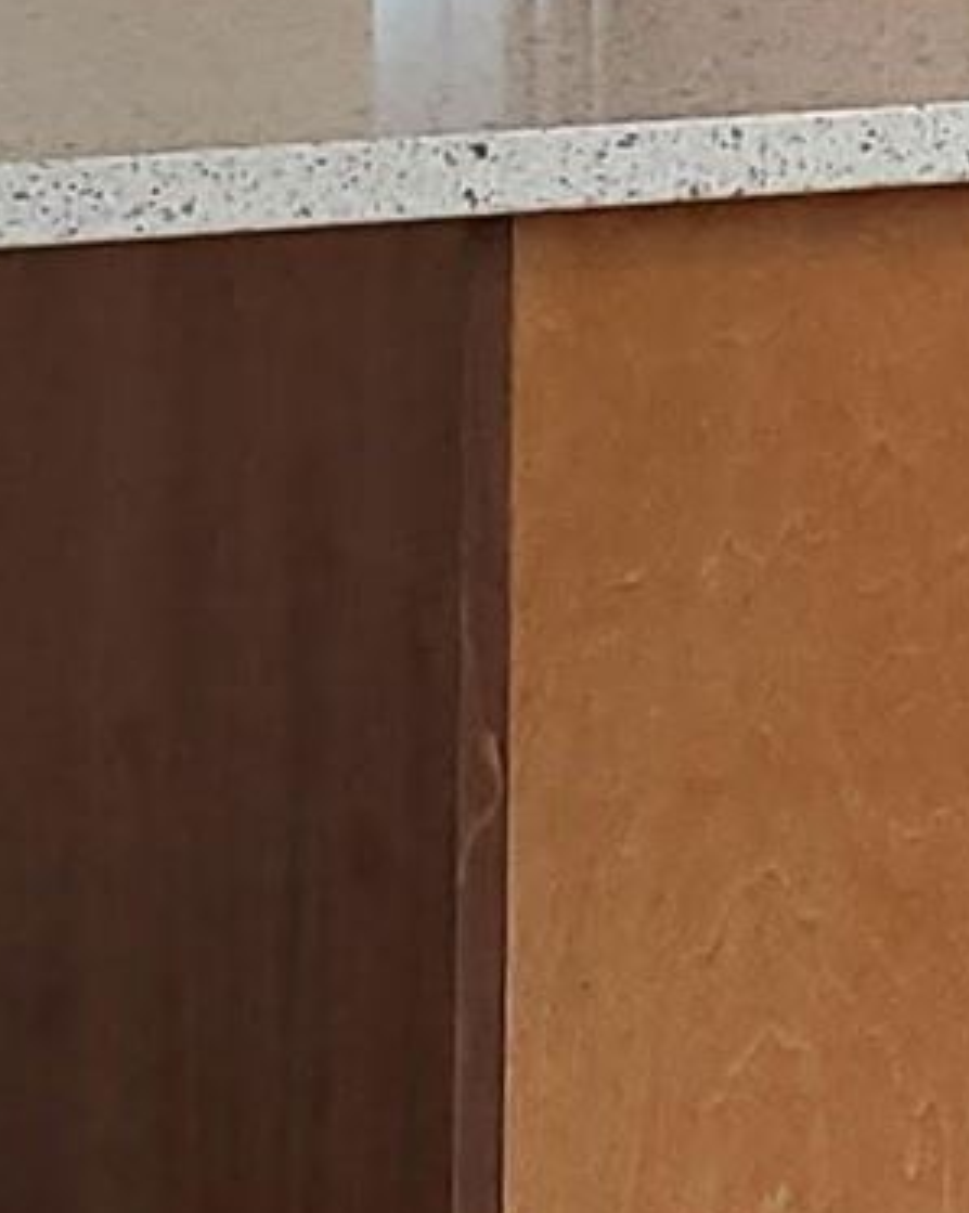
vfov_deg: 9.2
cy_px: -146
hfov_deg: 7.3
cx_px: 1275
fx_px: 7498
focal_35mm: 209
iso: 160
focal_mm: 4.3
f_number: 2.4
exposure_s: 1/120
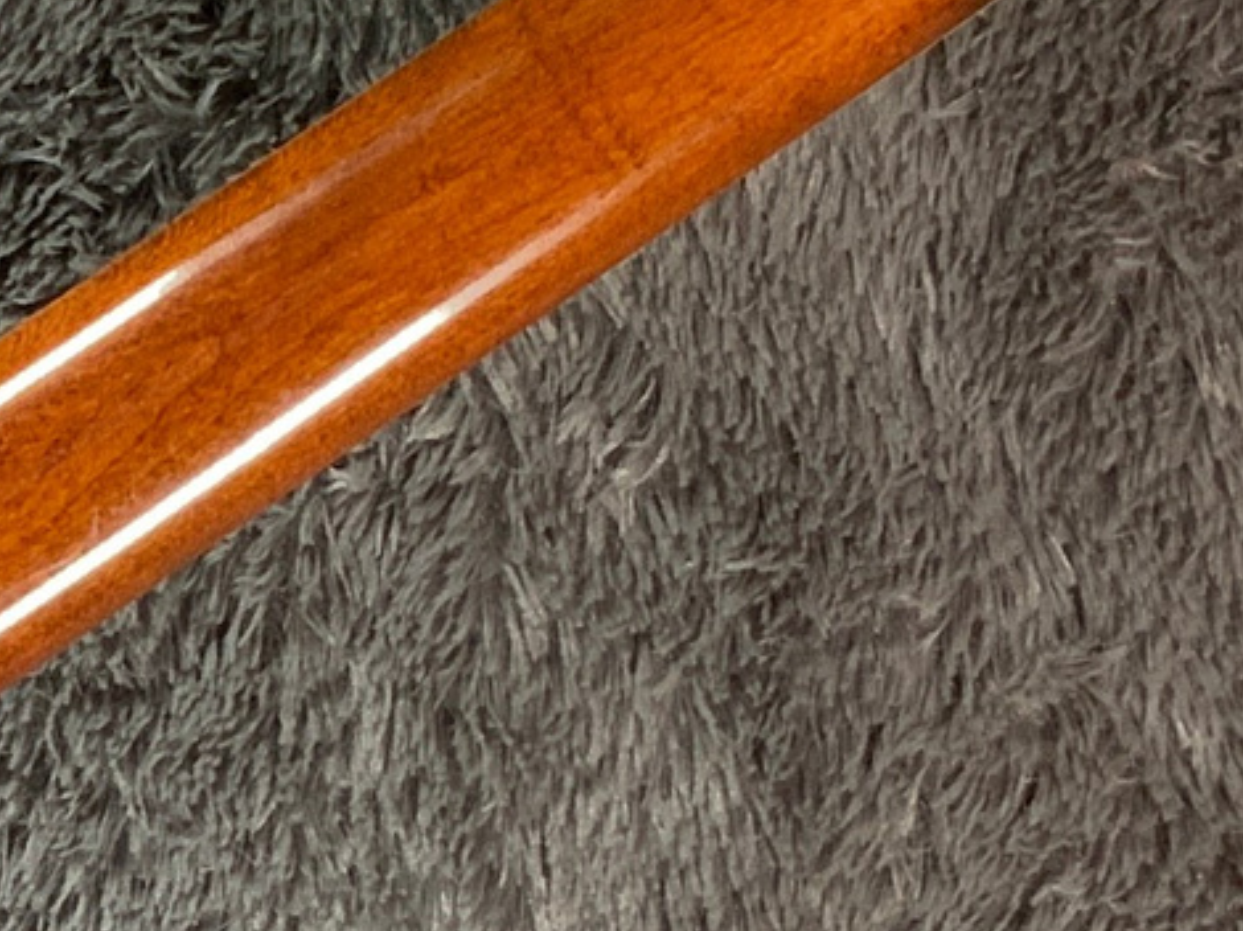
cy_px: 936
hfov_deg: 12.1
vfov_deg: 9.3
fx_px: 5671
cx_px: -421
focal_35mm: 158
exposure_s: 1/78
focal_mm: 3
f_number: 1.8
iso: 64
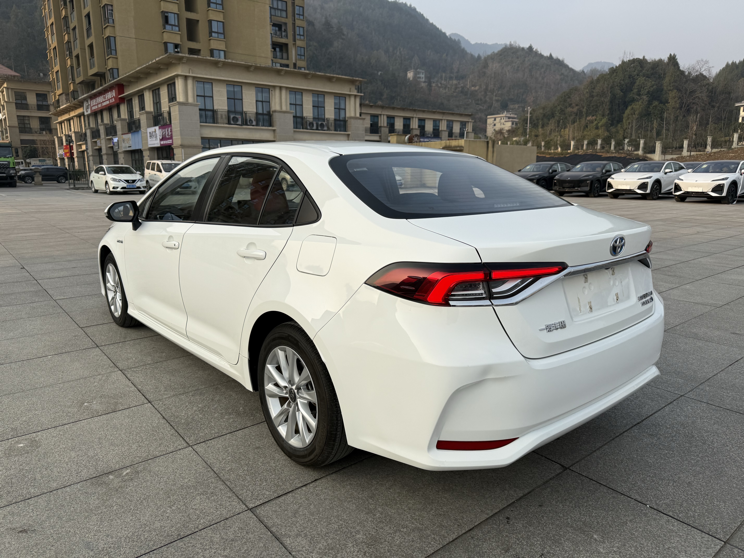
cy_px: 279
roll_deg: +1.7
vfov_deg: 56.8
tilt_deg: -9.1
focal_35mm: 24
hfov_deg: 71.6
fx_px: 516
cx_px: 372
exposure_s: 1/3759
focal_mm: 6.76
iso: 80
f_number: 1.78
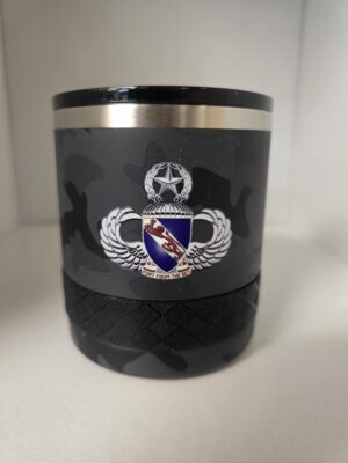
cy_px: 232
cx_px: 174
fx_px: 308
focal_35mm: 23
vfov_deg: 73.9
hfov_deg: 58.9
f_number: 1.7
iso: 640
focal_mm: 6.3
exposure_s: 1/39.3
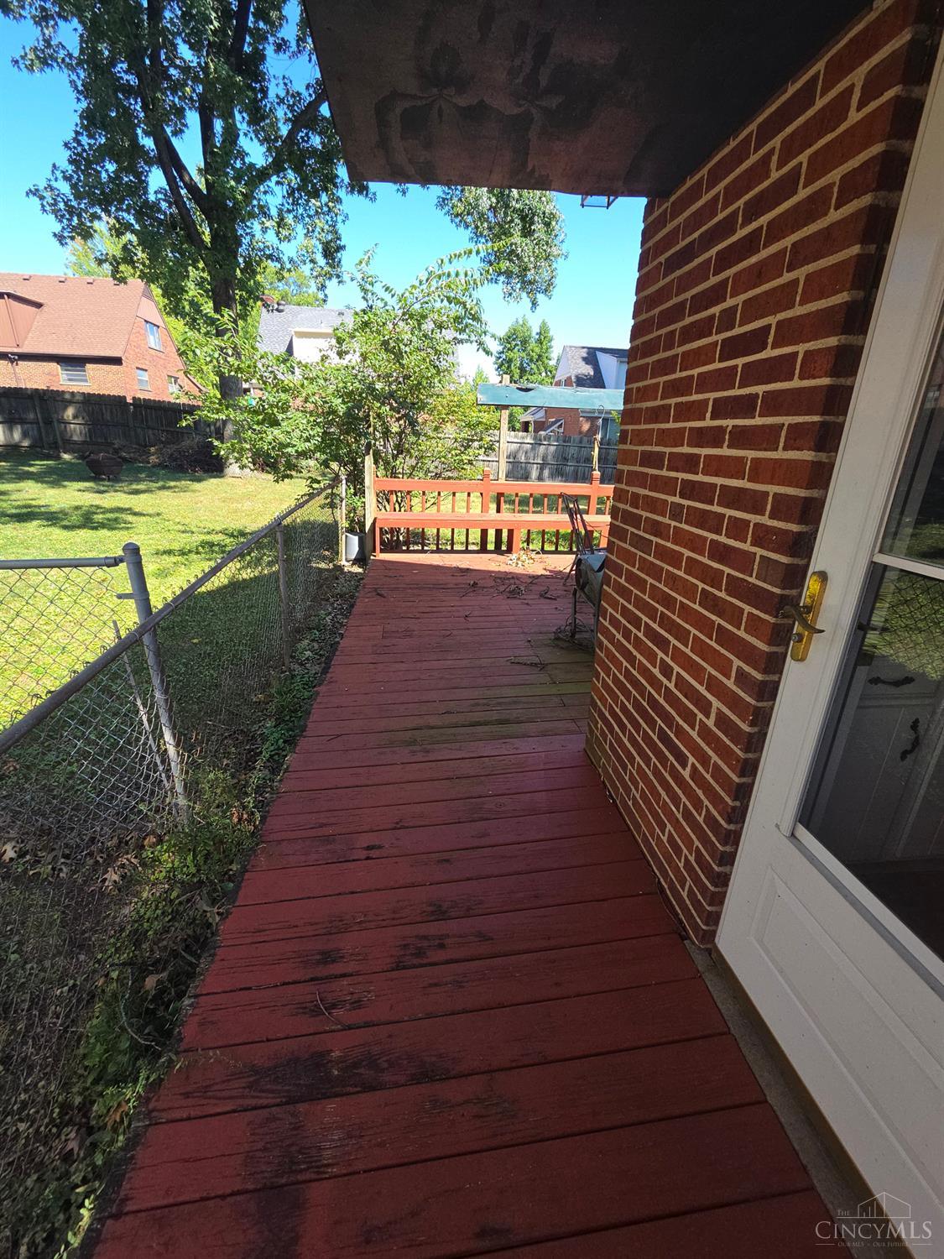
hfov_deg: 89.9
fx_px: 473
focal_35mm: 13
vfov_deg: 106.2
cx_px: 472
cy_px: 630
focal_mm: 2.2
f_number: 2.2
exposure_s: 1/356
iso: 50
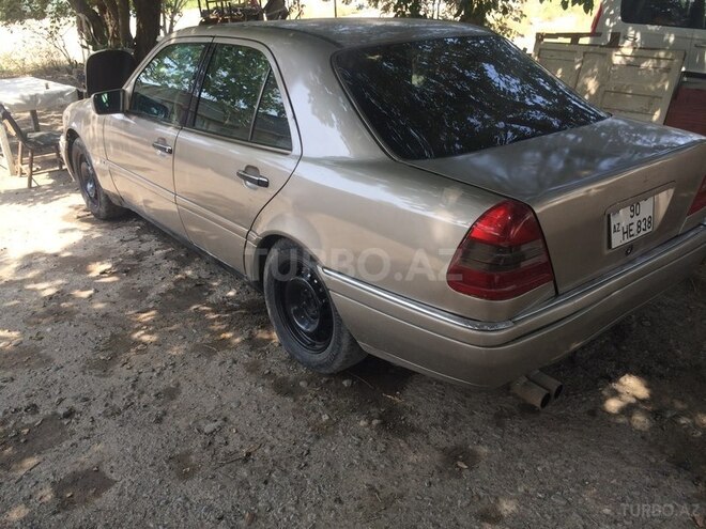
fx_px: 591
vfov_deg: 48.2
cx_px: 353
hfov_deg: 61.7
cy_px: 264
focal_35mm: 29
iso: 32
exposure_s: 1/255
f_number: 2.2
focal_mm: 4.15
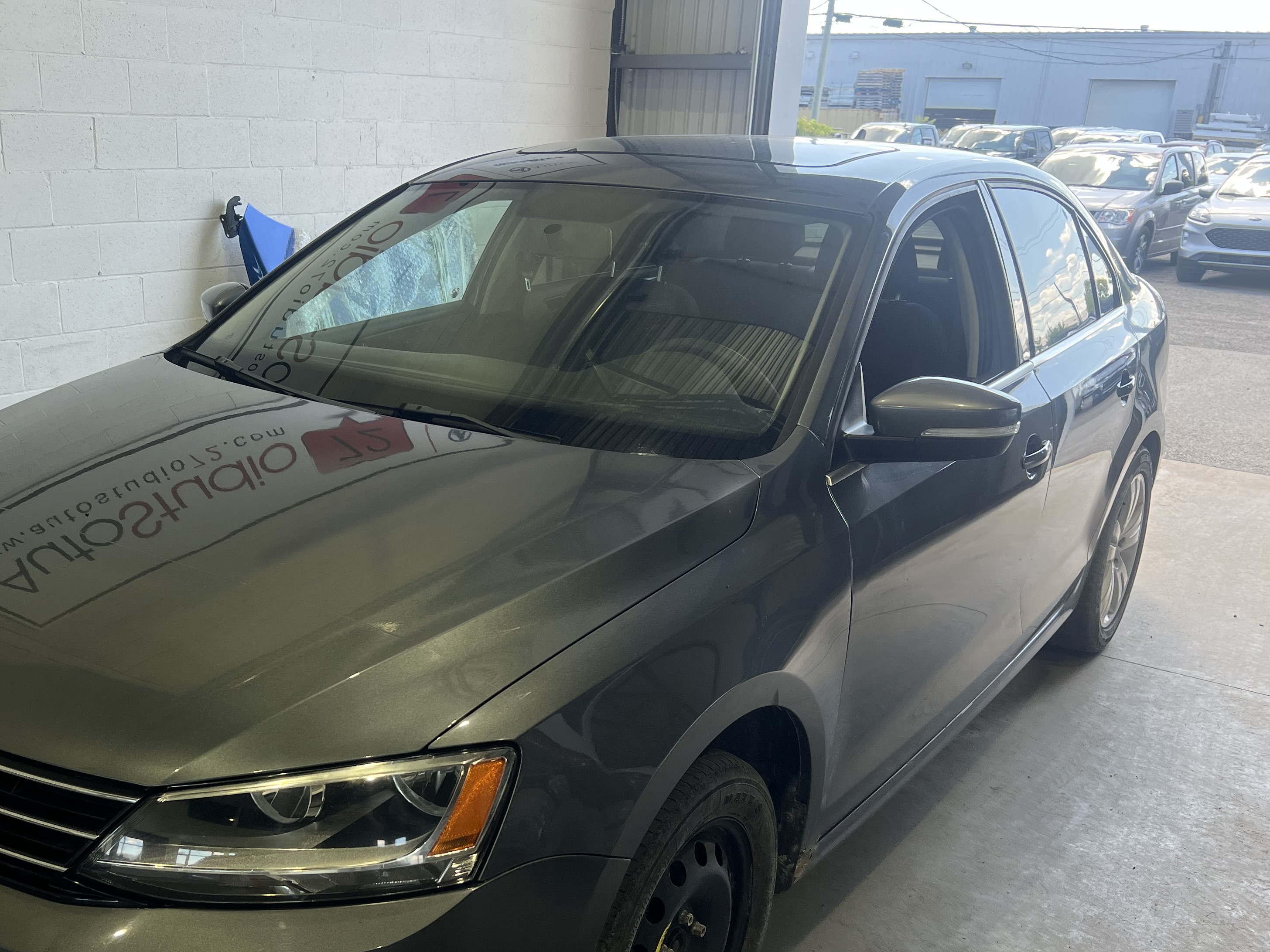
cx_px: 464
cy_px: 625
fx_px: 1321
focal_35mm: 36
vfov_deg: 39.3
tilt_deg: -21.5
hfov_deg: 50.8
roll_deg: -1.7
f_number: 1.5
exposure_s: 1/387
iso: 50
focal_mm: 5.7
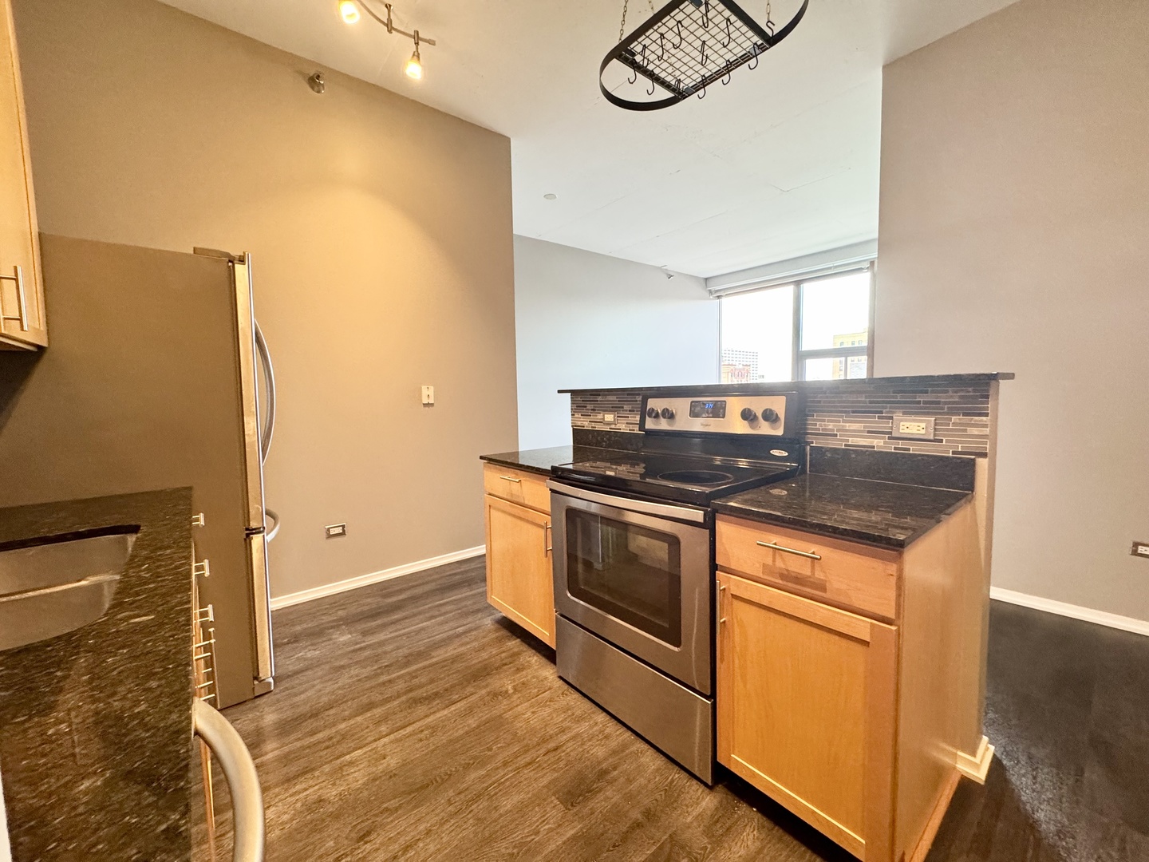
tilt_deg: -5.3
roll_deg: +1.0
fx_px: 465
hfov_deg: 102.1
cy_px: 431
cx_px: 574
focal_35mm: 14
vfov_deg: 85.7
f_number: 2.2
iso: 320
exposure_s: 1/120
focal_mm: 2.22
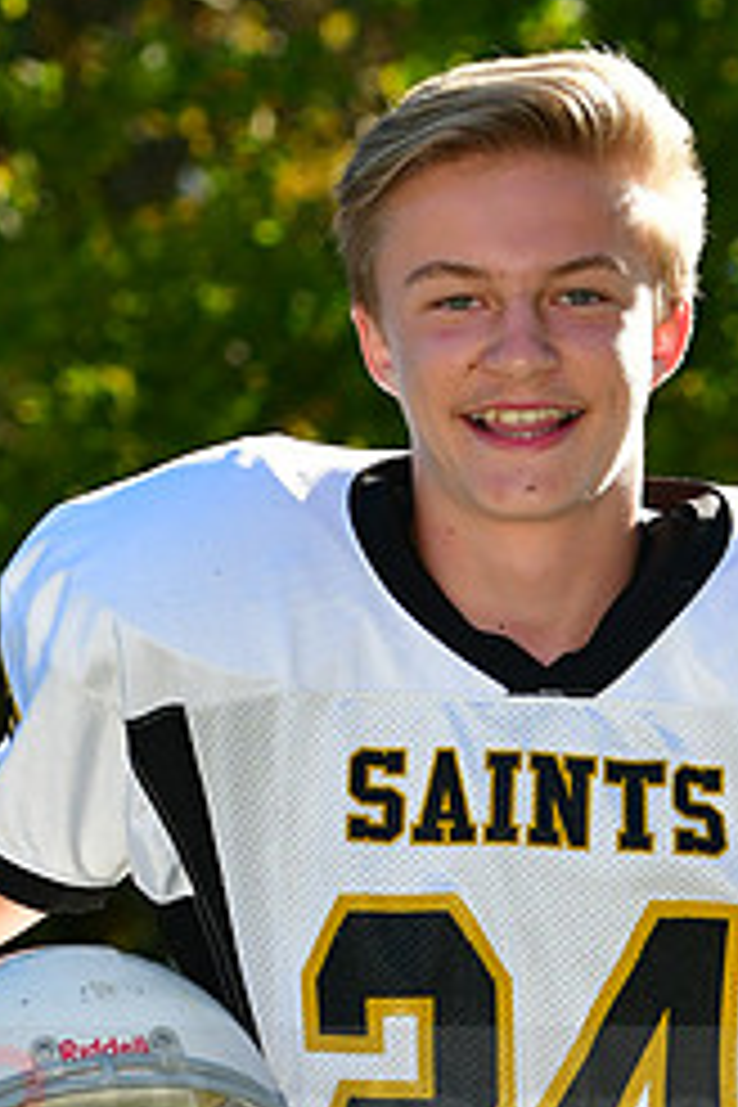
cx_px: 412
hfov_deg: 4.5
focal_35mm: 304
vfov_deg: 6.8
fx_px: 9347
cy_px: 1089
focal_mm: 86
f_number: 4.5
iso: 400
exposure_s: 1/1250
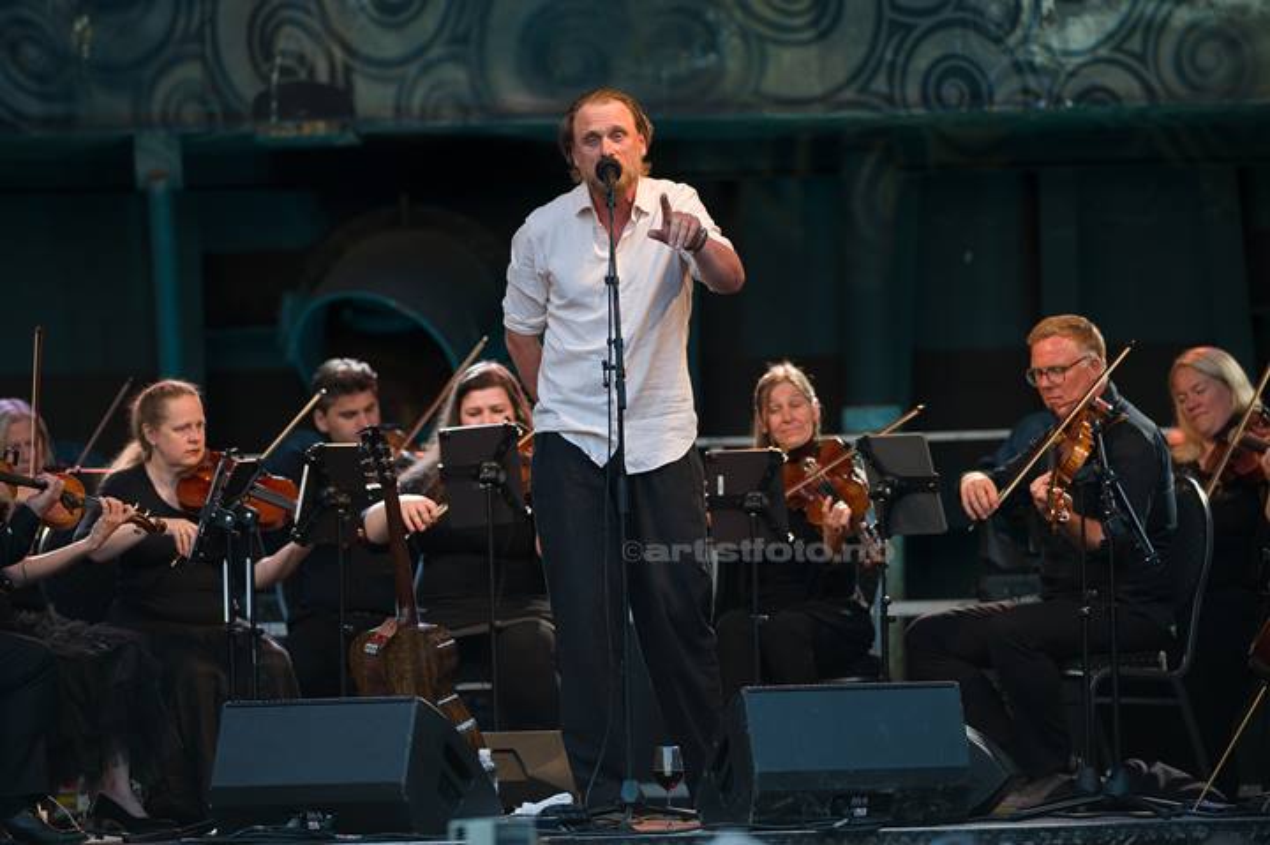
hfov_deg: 6.9
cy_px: 422
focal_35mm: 300
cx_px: 635
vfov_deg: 4.6
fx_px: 10576
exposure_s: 1/1000
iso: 1000
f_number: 2.8
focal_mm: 300
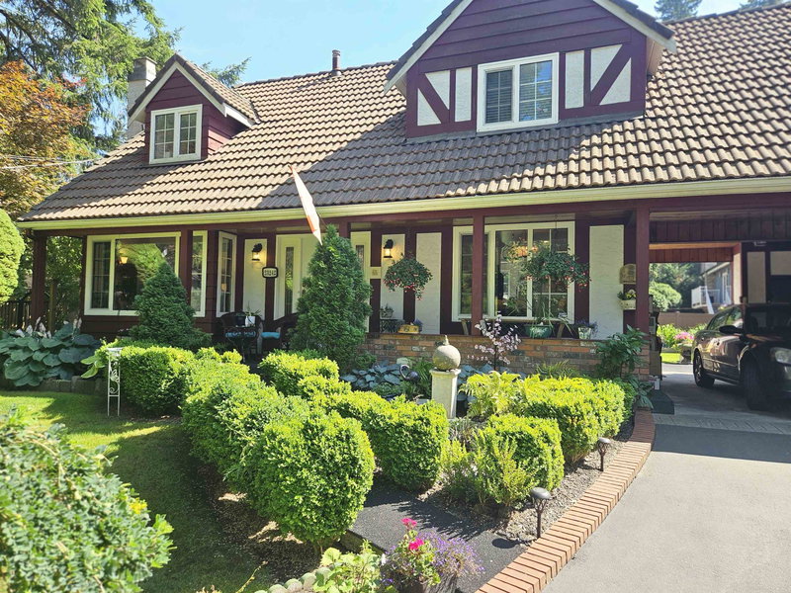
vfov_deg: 58.9
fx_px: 526
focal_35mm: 23
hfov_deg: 73.9
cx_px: 396
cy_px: 296
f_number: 1.8
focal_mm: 5.4
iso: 25
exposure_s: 1/410
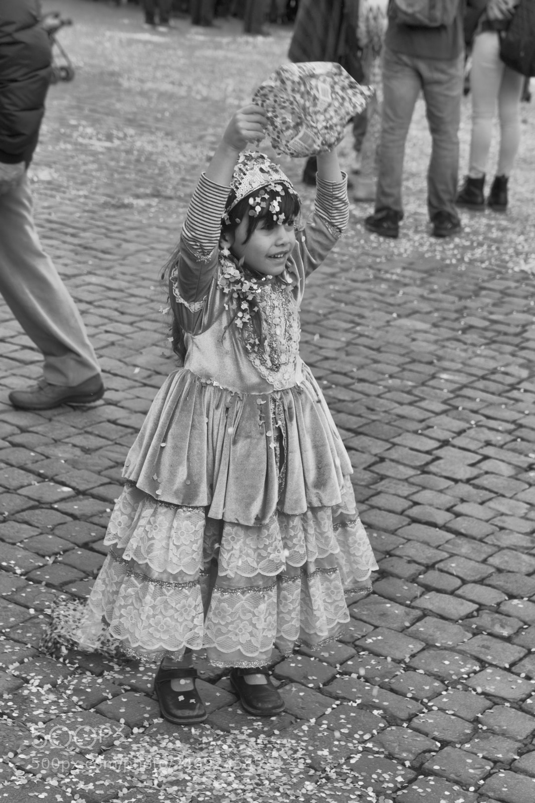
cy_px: 402
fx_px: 1671
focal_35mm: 75
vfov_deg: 27.0
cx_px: 268
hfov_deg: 18.2
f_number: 5
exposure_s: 1/125
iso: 100
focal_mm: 50
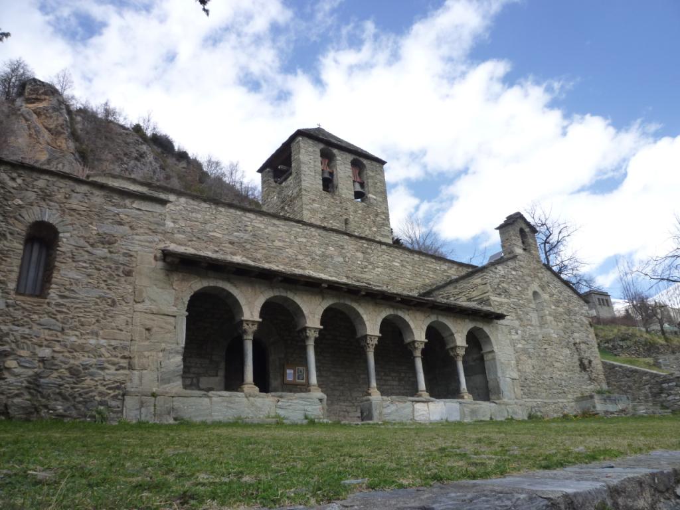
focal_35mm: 25
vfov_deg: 54.9
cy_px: 255
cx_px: 340
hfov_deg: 69.4
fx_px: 491
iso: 125
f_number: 4
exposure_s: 1/400
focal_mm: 4.5
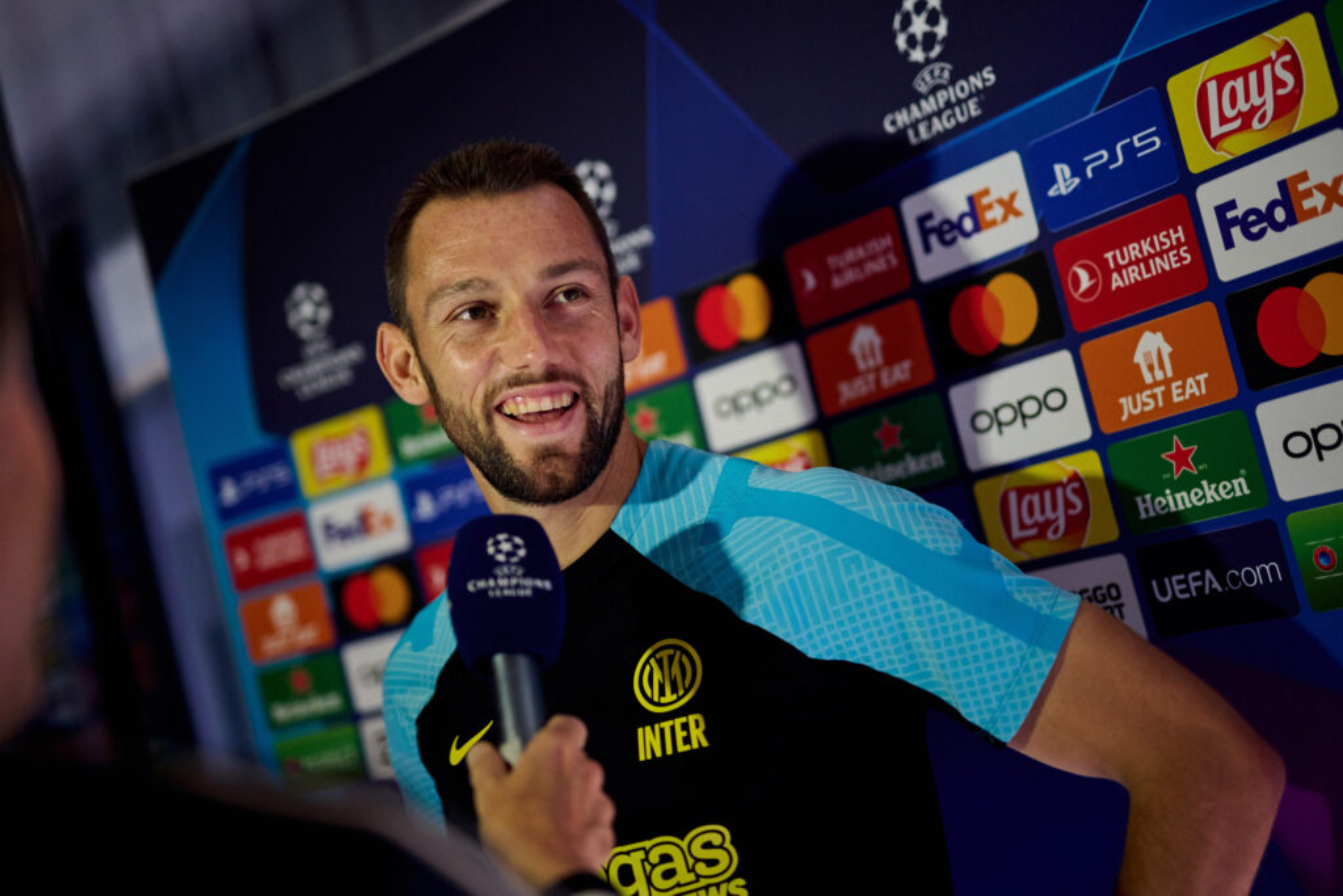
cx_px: 672
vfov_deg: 27.0
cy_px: 448
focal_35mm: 50
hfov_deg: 39.6
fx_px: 1865
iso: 1100
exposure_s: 1/1250
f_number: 1.4
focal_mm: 50
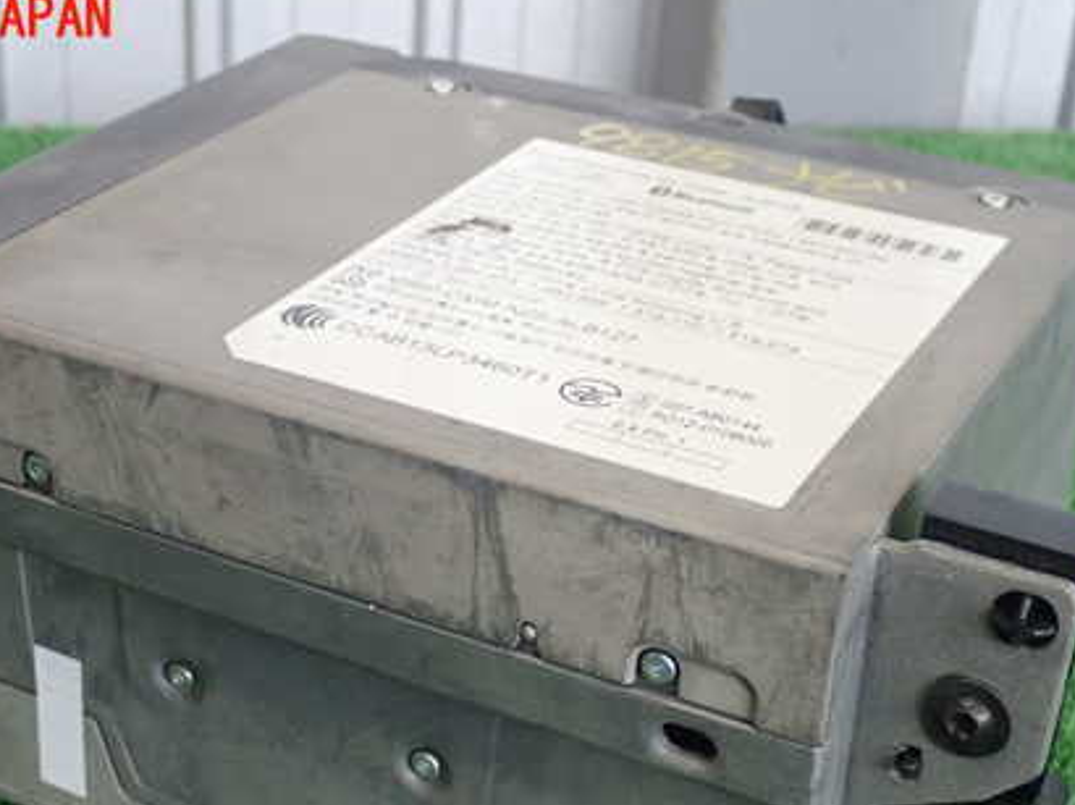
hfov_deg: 30.6
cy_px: 577
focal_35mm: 63
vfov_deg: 23.1
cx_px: 422
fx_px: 1955
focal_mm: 7.86
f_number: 2.9
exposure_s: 1/160
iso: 800
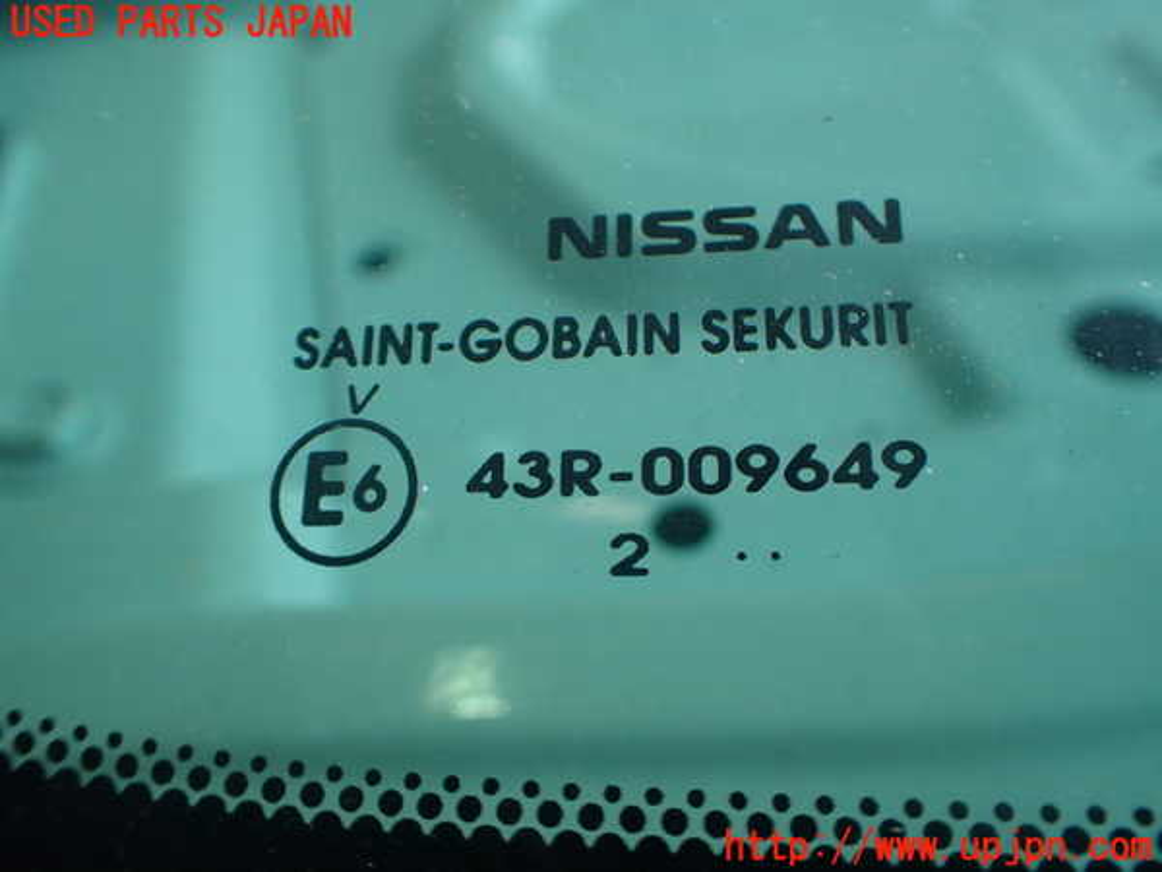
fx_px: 1007
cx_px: 581
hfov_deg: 60.0
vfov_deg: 46.8
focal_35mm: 30
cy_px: 436
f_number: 2.3
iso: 200
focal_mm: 5.4
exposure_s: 1/125
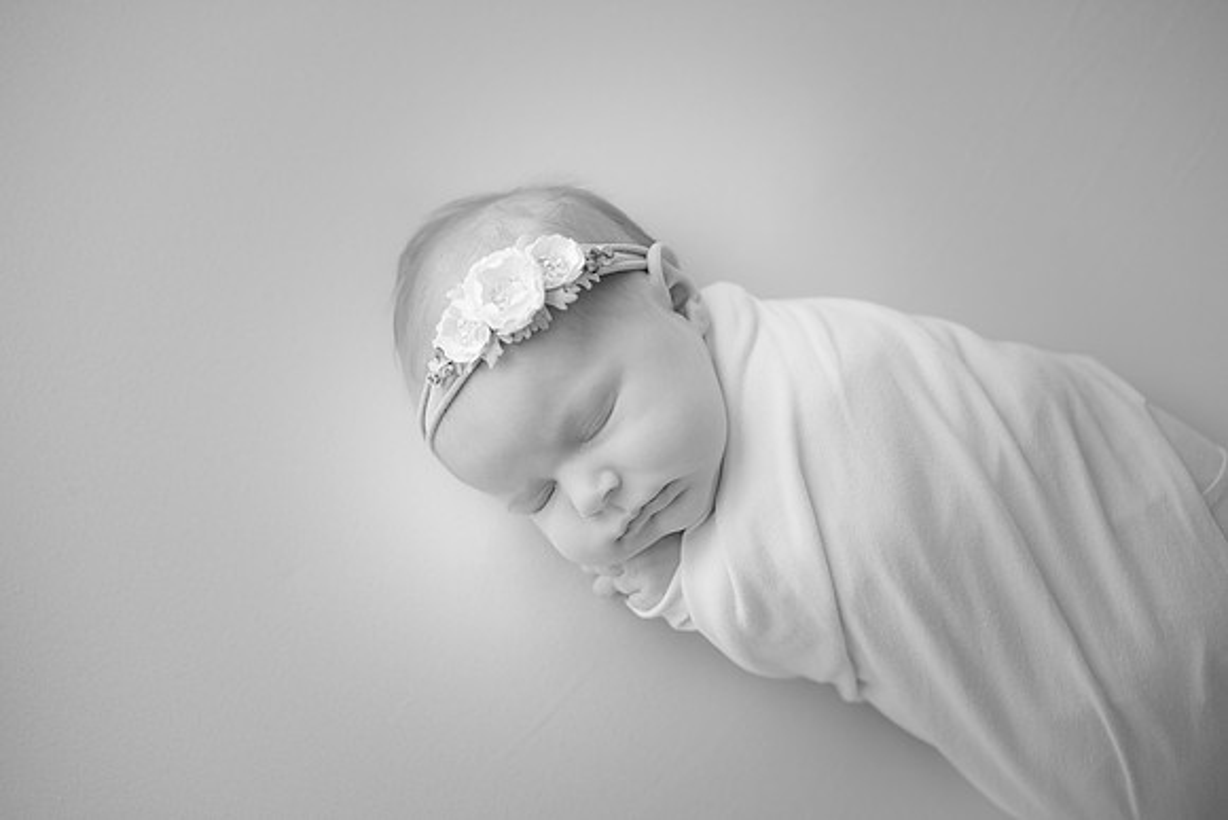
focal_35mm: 50
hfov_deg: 39.6
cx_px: 614
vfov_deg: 27.0
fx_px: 1706
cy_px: 410
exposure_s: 1/160
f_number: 2.8
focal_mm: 50
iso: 160
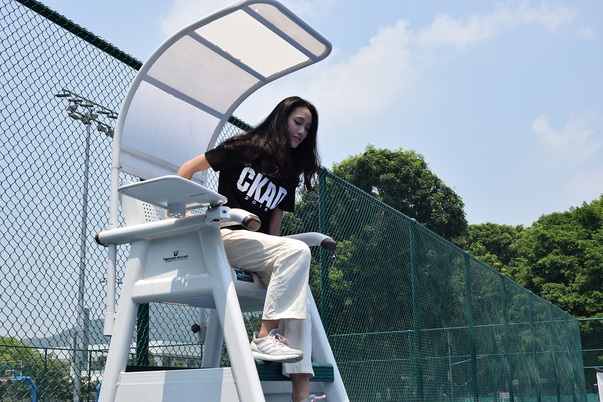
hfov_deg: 43.6
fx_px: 754
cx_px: 302
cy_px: 201
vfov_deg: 29.9
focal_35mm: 45
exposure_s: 1/125
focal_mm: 30
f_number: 13
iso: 100
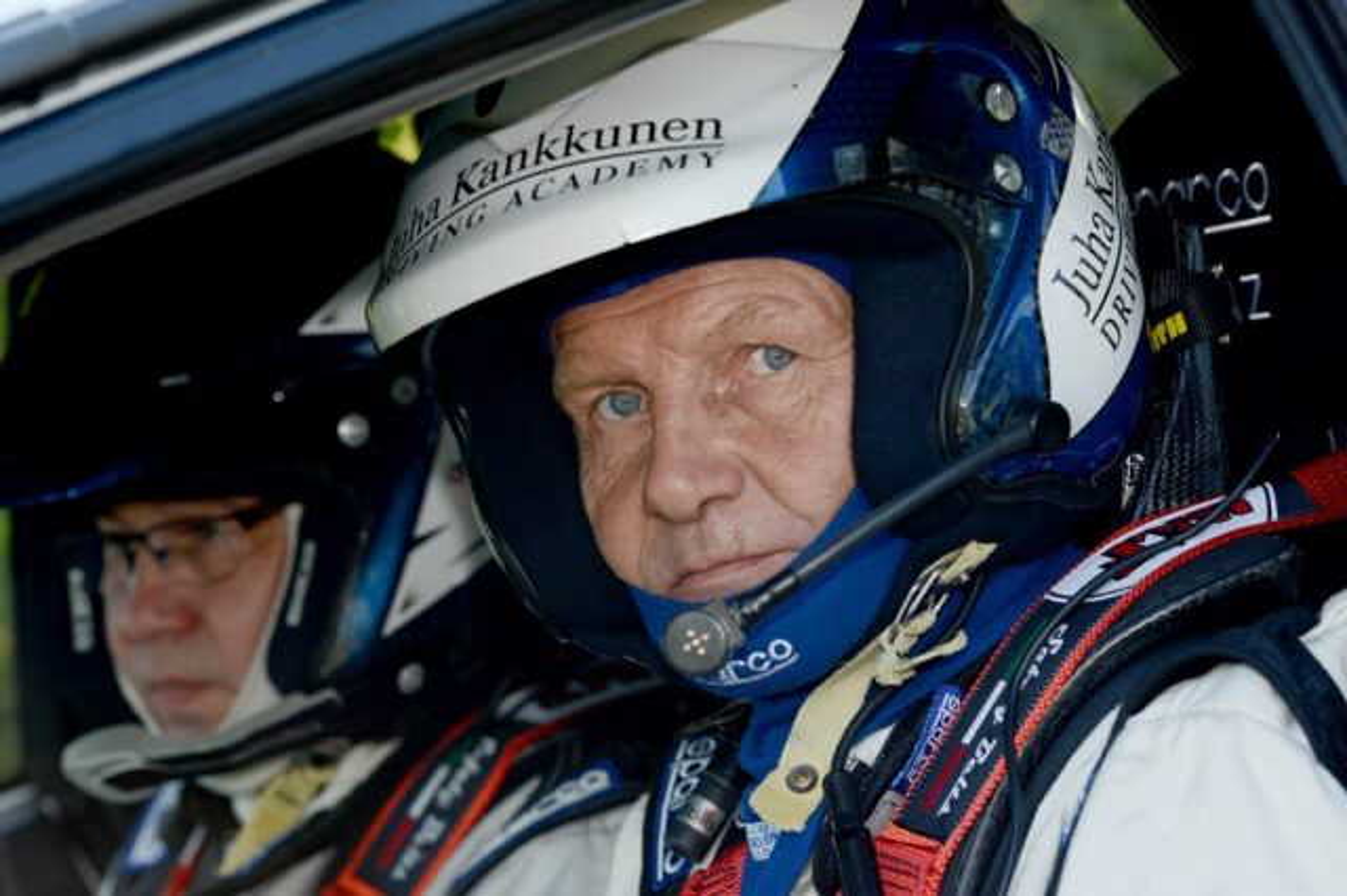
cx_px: 674
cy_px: 448
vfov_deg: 11.2
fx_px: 4562
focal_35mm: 122
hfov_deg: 16.8
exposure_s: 1/250
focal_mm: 122
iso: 200
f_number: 5.6
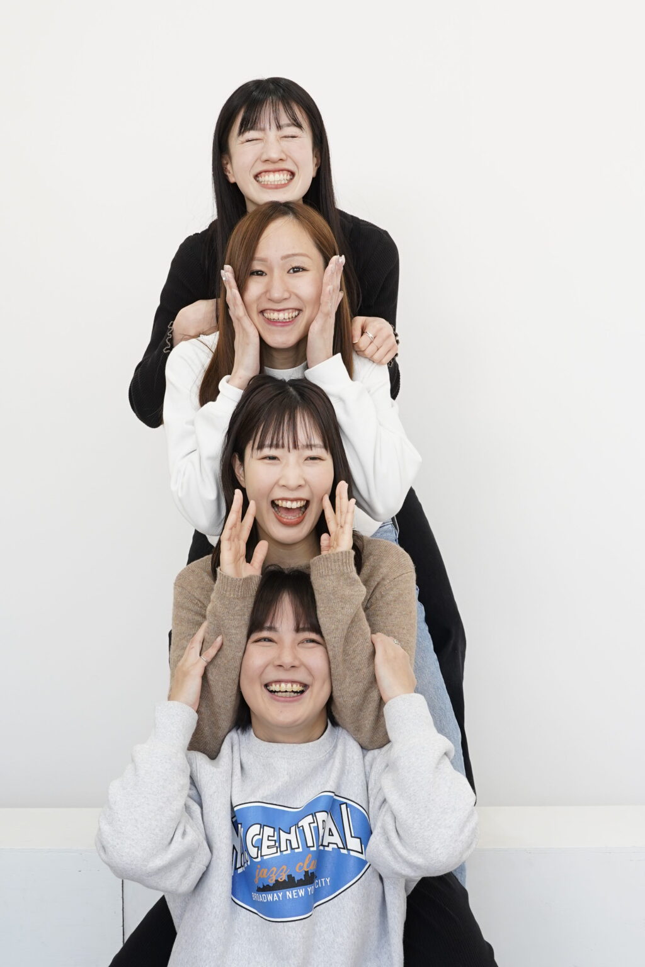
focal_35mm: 35
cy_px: 484
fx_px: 941
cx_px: 322
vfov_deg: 54.4
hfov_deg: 37.9
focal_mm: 35
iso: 800
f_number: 6.3
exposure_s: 1/125
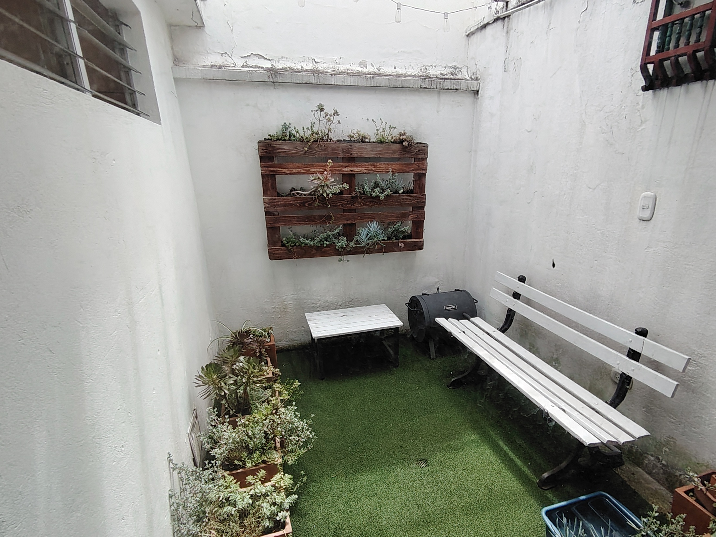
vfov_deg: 65.6
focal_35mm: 20
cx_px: 384
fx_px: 414
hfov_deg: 81.6
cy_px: 309
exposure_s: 1/264
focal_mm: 1.43
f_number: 2.2
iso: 100
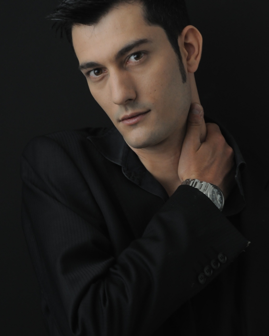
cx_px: 134
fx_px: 1184
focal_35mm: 119
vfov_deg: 16.2
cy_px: 184
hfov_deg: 13.0
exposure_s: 1/50
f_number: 5.6
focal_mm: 70
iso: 800
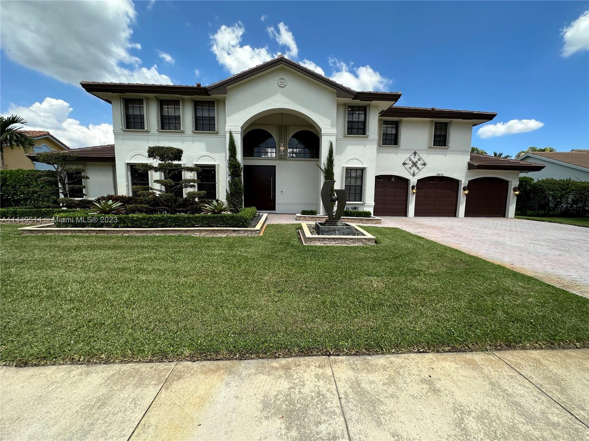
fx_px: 238
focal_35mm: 14
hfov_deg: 102.1
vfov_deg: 85.7
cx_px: 294
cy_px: 220
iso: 40
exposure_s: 1/1247
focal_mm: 2.22
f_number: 2.2
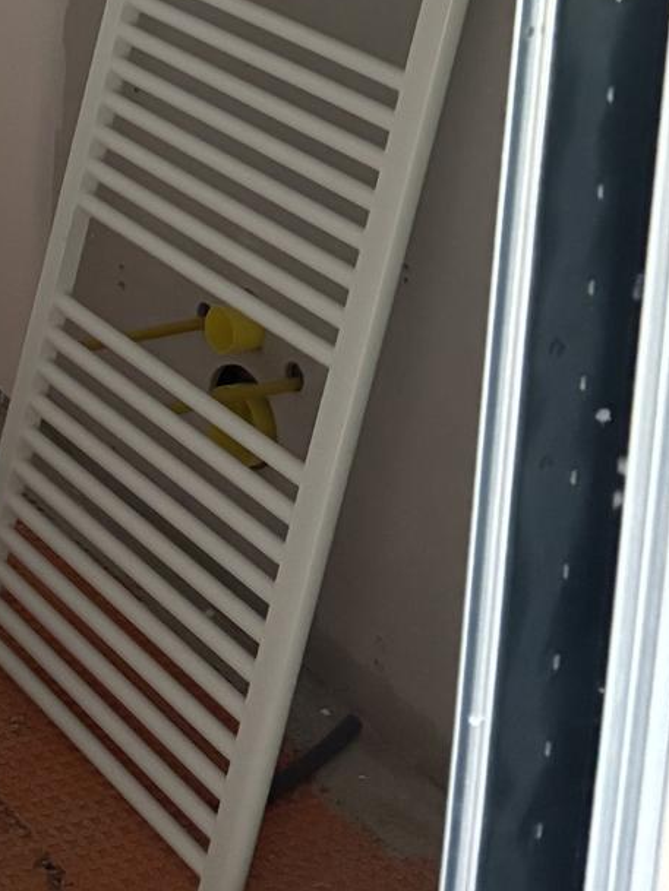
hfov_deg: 16.4
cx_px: -344
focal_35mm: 82
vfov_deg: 21.0
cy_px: -348
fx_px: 2112
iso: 500
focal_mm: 5.96
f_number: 1.6
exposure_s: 1/57
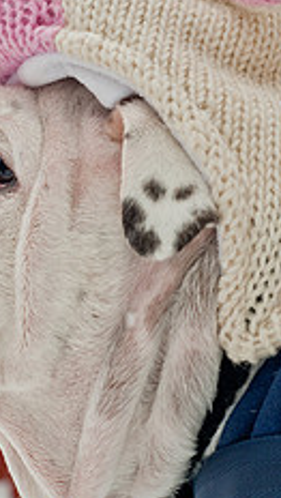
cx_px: 42
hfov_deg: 8.0
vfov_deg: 14.1
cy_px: 155
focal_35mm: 152
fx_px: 2008
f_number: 5.6
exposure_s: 1/500
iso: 200
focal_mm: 50
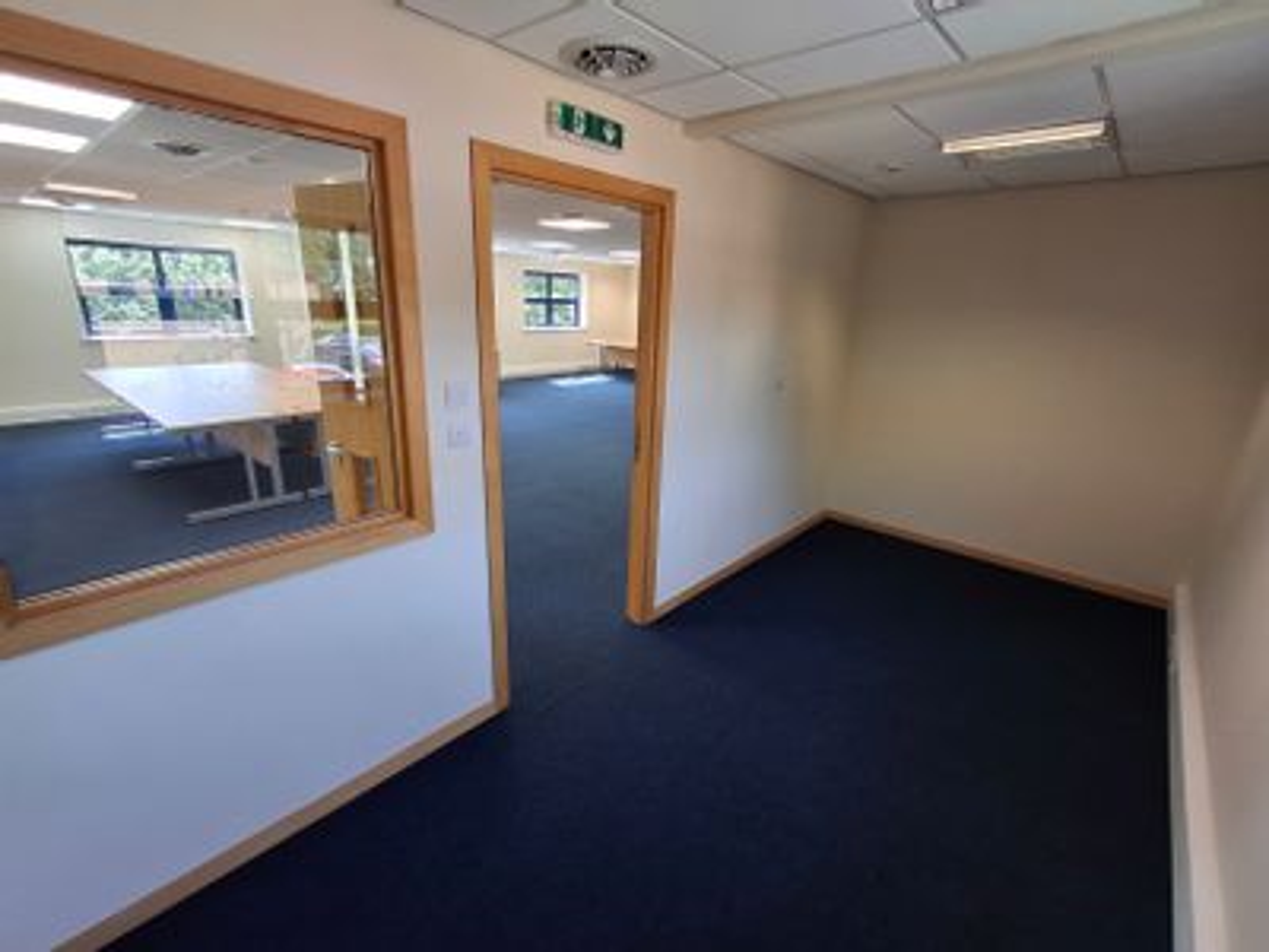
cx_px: 634
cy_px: 476
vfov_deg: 78.1
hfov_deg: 94.5
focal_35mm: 16
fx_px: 587
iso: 40
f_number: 2.2
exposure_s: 1/50
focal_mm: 1.64
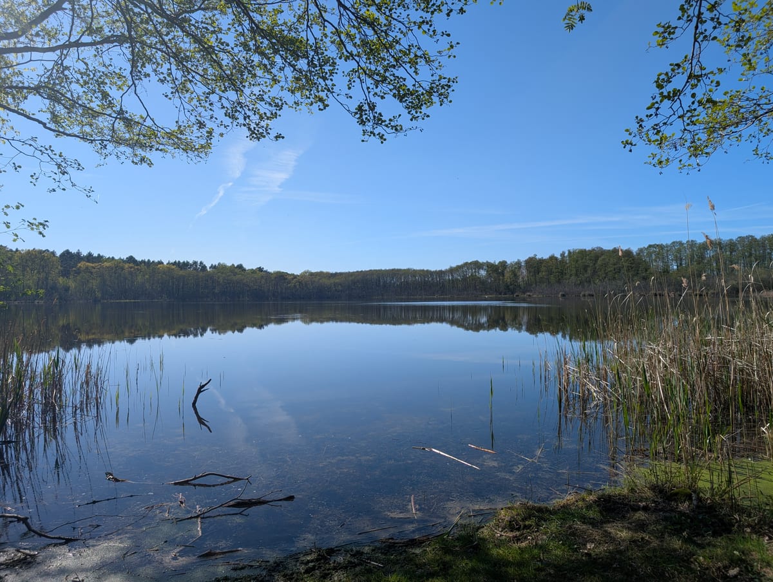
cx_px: 386
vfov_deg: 57.0
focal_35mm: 24
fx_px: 537
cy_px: 291
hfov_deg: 71.5
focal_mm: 6.9
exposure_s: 1/1381
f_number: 1.68
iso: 22
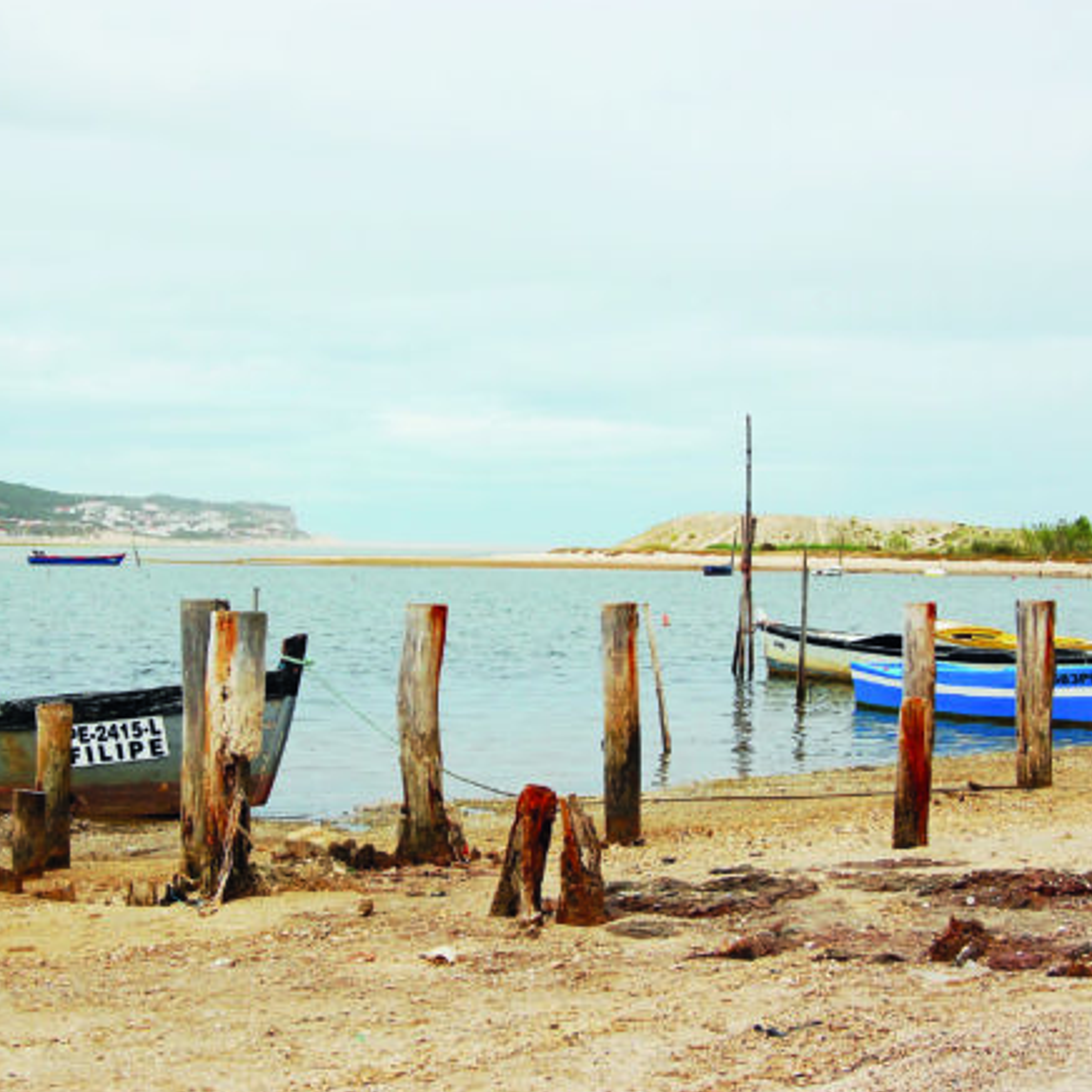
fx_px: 2177
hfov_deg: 28.1
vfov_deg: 28.2
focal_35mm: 61
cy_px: 530
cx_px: 461
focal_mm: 30
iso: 400
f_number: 13
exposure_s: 1/500
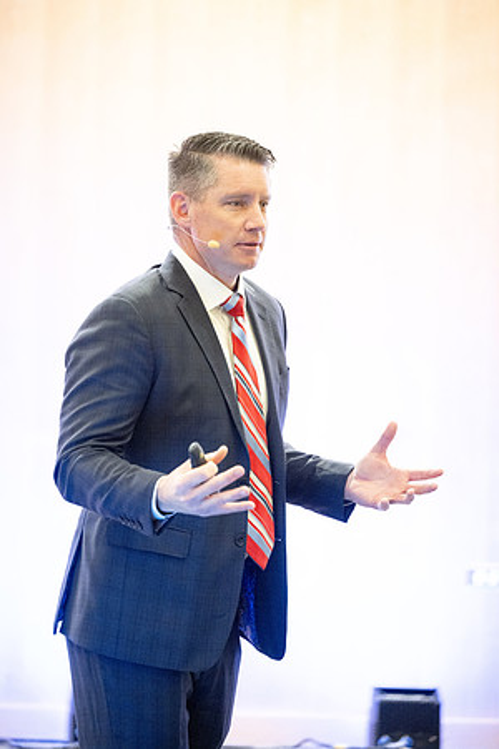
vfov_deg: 12.1
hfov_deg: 8.1
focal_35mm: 170
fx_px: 3534
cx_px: 250
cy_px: 374
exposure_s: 1/500
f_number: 2.8
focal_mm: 170
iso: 8000
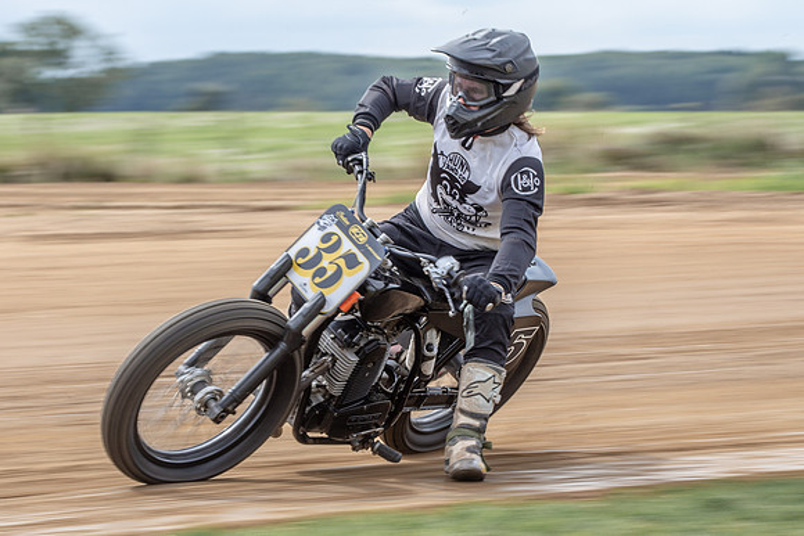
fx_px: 4449
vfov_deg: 6.9
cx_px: 305
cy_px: 207
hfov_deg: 10.3
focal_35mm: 199
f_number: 10
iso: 125
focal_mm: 102
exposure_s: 1/125
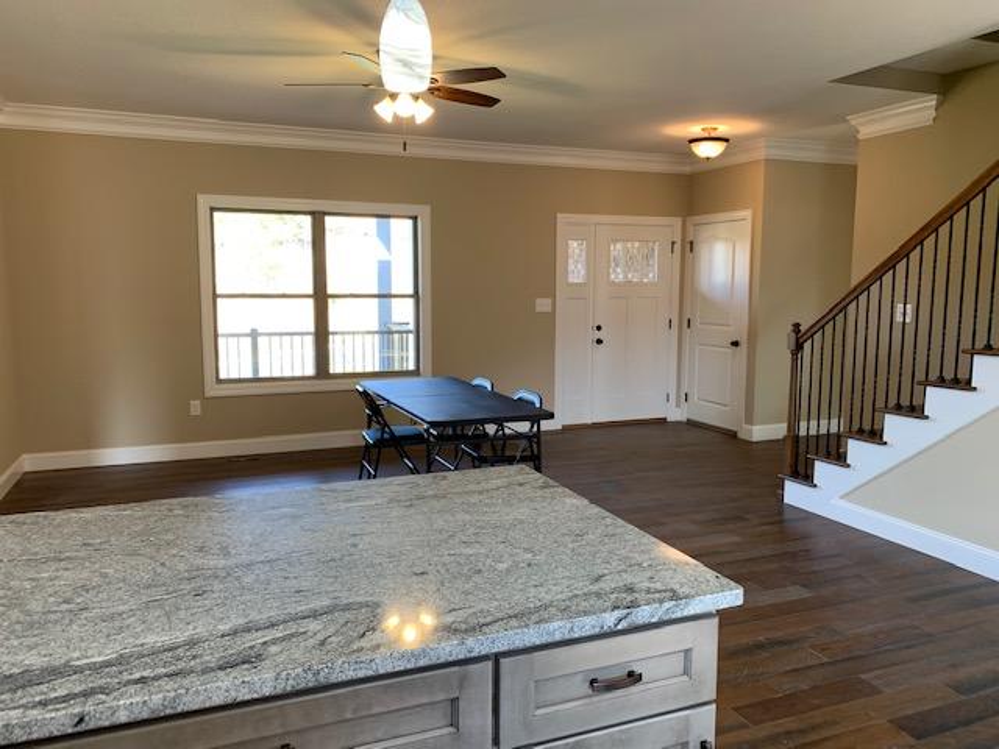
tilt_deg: -6.2
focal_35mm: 26
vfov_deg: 53.1
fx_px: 750
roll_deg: -1.2
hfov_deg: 67.3
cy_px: 374
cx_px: 500
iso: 64
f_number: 1.8
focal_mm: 4.25
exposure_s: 1/60
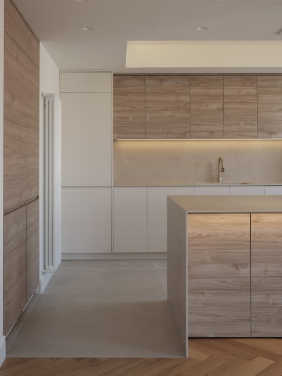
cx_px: 141
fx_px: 434
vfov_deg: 46.8
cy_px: 188
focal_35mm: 40
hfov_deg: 36.0
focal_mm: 50
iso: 400
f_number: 11
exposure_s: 1/15
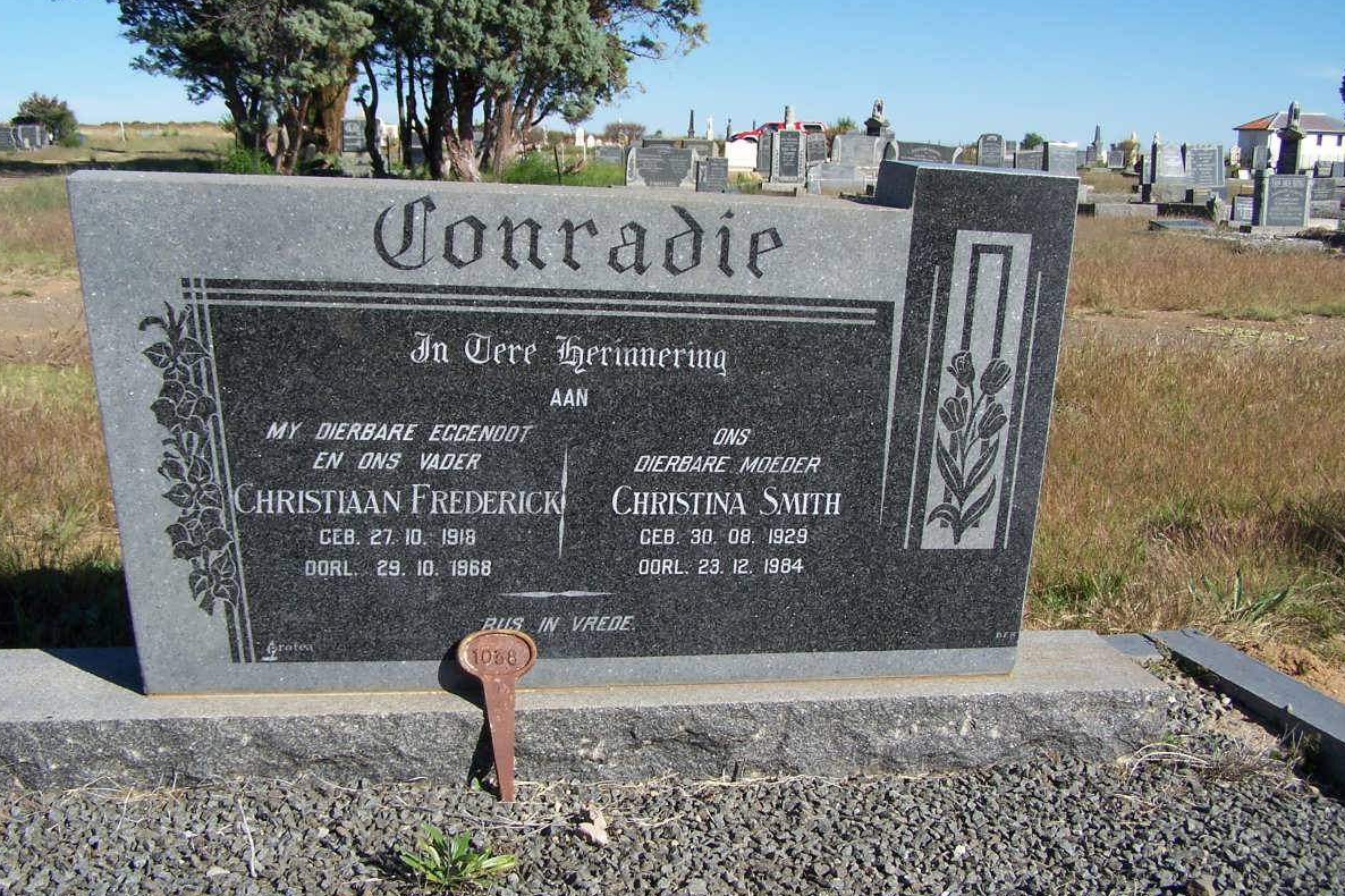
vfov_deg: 33.4
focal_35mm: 40
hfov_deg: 48.5
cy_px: 432
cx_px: 669
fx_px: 1494
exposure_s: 1/750
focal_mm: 6.3
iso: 80
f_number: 4
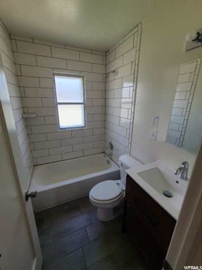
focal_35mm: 13
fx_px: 101
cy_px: 135
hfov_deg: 89.9
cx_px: 101
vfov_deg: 106.2
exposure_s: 1/120
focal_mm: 2.2
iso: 100
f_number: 2.2
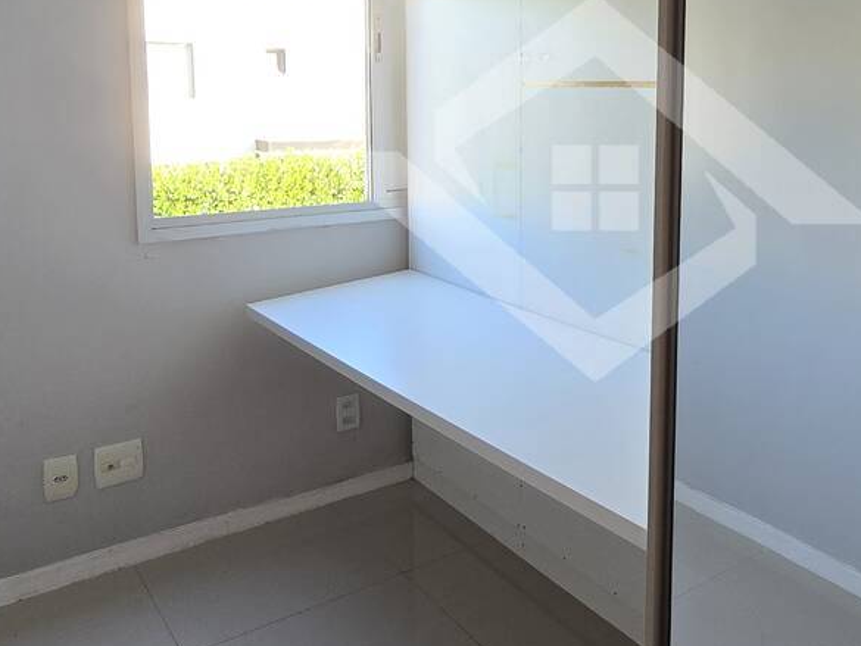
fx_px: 796
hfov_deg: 55.2
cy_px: 188
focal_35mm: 32
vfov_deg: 43.2
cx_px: 596
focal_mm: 2.2
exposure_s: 1/100
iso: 125
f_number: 2.2
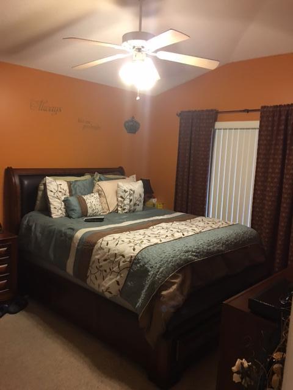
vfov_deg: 61.7
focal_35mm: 29
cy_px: 195
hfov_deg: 48.2
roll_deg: -2.3
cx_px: 146
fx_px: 327
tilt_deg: -7.2
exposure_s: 1/10
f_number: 2.2
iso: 100
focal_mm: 4.15
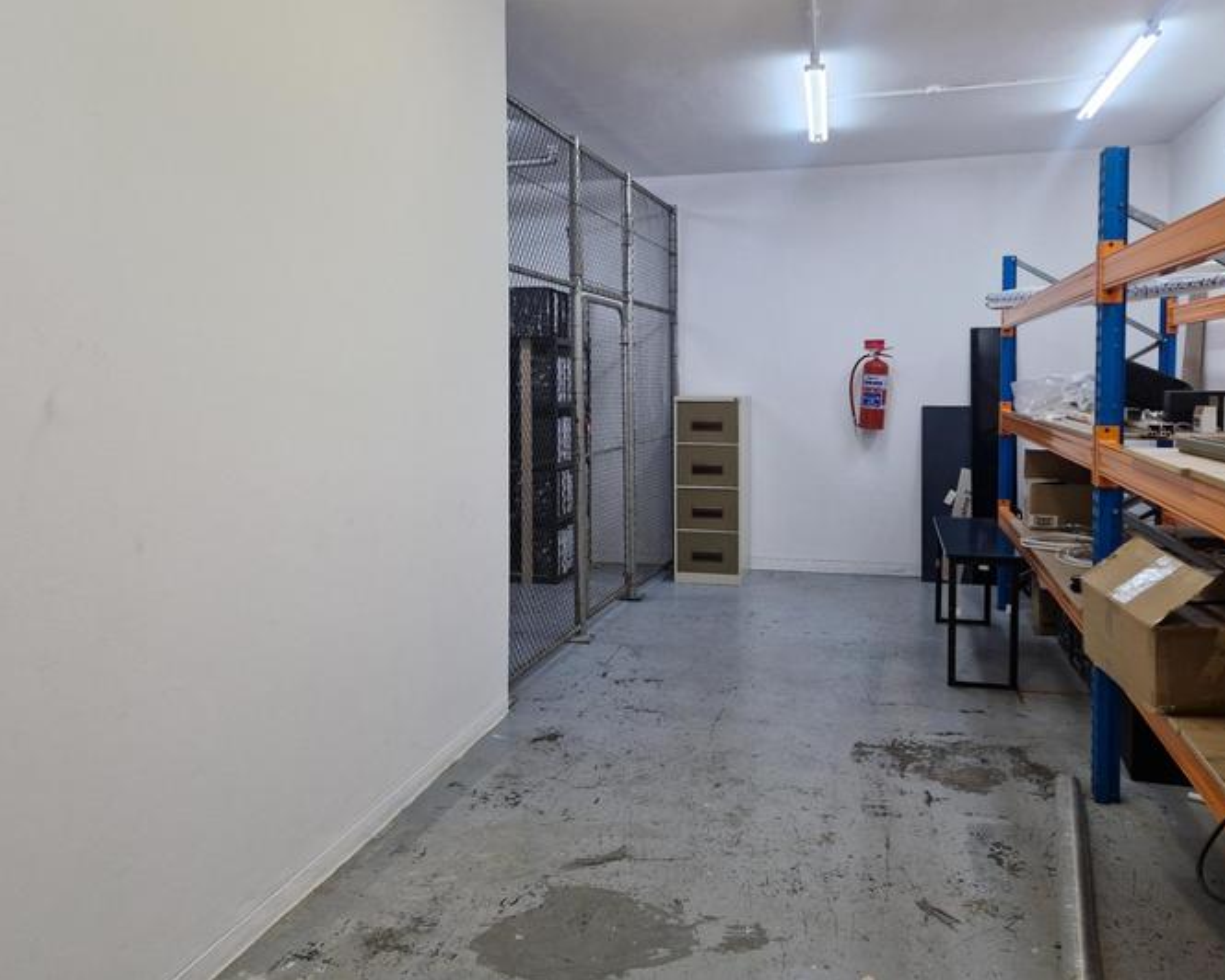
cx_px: 634
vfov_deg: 53.1
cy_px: 433
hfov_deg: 64.1
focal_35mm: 27
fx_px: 979
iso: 100
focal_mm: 5.54
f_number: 1.8
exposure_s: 1/100
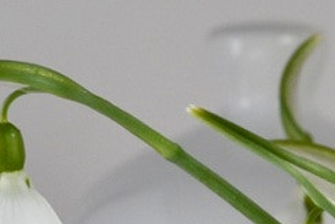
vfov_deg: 2.2
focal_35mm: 639
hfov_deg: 3.2
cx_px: 879
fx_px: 5952
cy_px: 279
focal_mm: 65
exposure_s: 1/100
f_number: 9
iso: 140
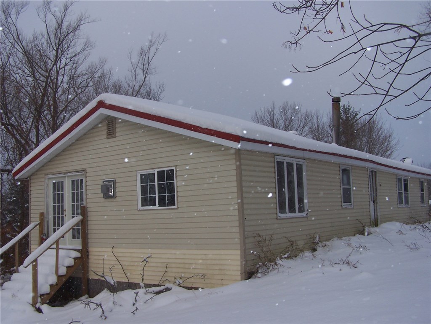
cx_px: 216
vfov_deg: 37.7
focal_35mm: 38
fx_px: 473
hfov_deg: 49.0
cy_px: 162
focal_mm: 6.3
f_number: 4
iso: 80
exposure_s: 1/1000
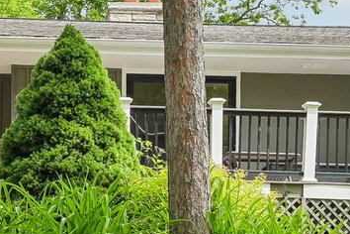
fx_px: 1069
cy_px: -91
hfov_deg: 18.2
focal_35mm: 110
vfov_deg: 12.0
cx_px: 24
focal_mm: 19
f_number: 8
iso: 100
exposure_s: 1/125
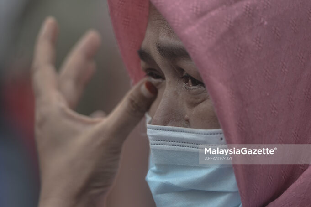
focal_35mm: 200
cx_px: 156
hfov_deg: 10.3
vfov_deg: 6.9
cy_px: 104
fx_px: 1728
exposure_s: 1/800
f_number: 2.8
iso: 100
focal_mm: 200
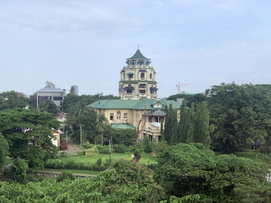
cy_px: 102
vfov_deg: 28.0
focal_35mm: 52
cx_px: 136
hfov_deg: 36.8
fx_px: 407
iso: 16
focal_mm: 6
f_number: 2.4
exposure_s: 1/813
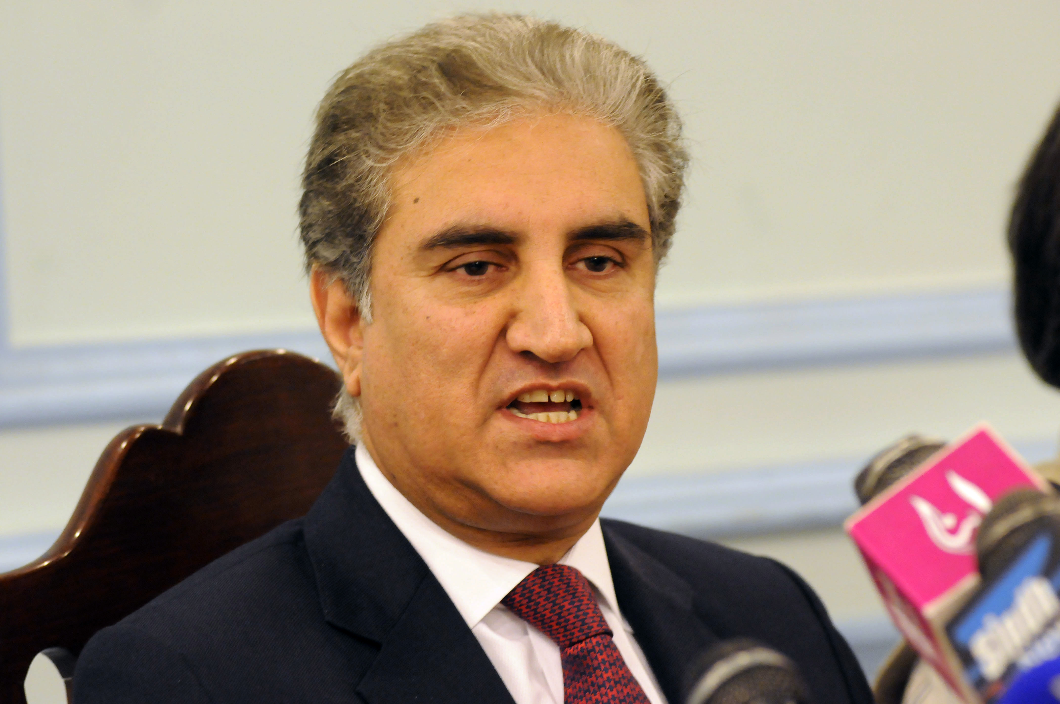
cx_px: 530
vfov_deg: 7.6
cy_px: 352
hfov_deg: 11.4
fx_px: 5294
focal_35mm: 180
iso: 1600
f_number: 3.5
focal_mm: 120
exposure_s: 1/30
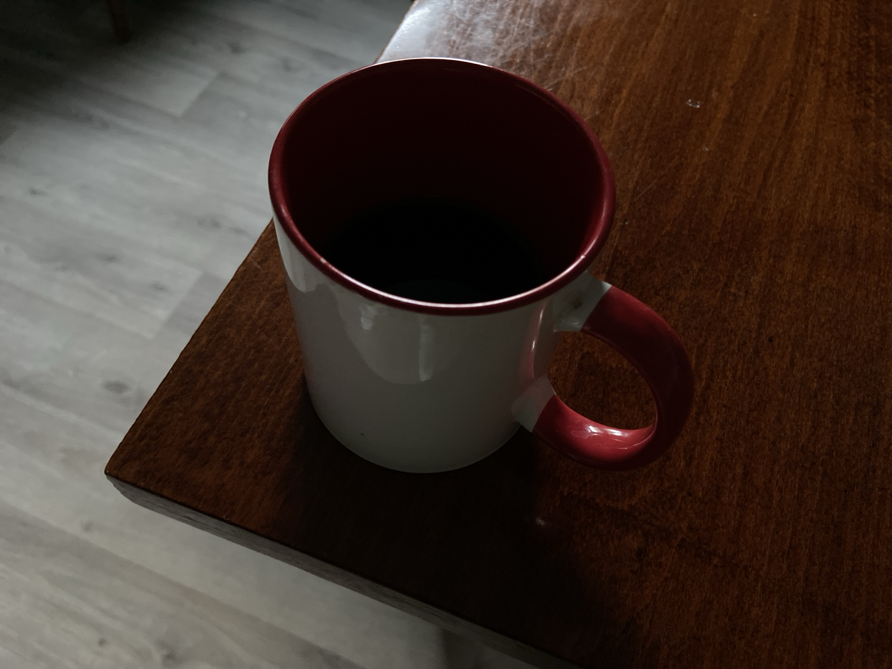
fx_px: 670
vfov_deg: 53.1
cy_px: 334
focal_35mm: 26
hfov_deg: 67.3
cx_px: 446
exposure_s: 1/30
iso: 800
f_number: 1.8
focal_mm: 4.25
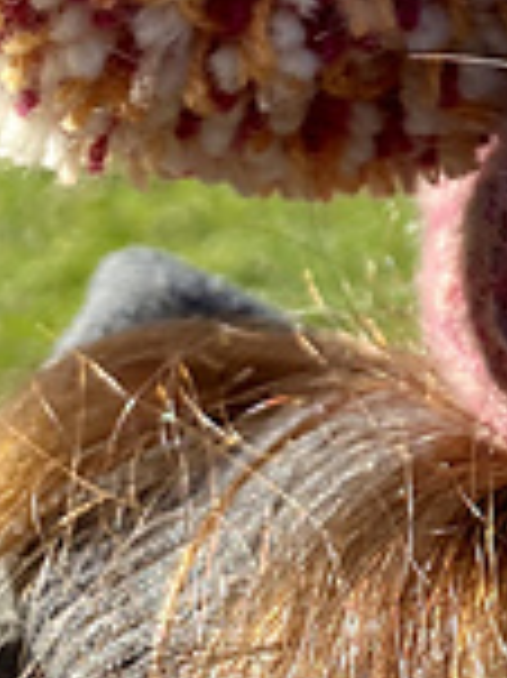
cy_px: -166
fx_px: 2151
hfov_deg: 11.9
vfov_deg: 17.0
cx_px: 1032
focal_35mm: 110
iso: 32
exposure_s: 1/877
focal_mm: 4.25
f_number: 1.8
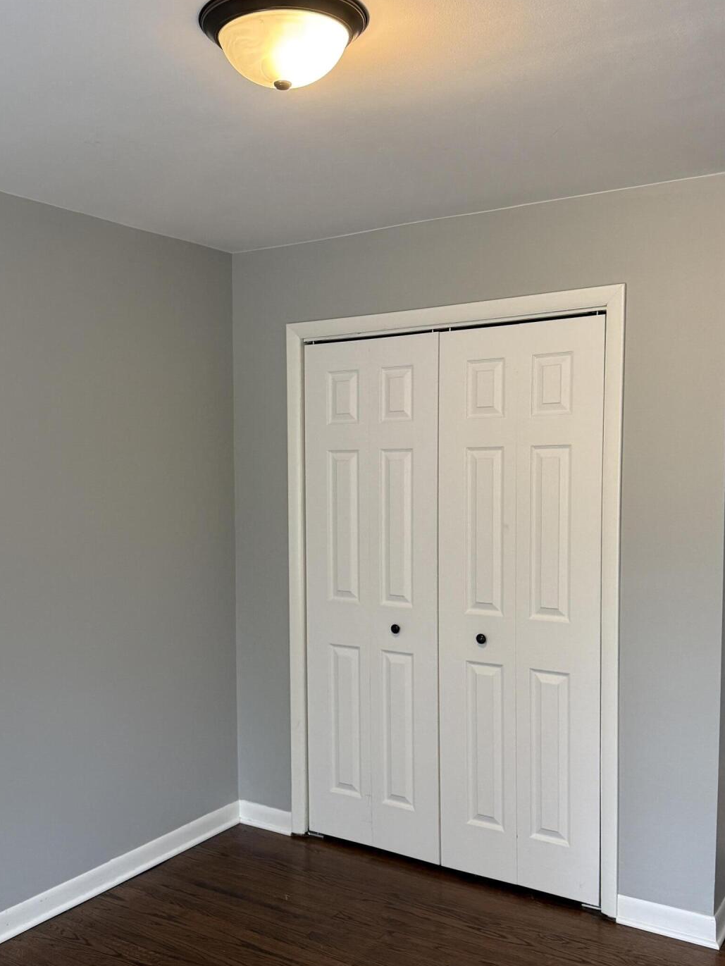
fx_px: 977
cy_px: 538
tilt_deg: -4.0
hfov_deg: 40.5
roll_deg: +0.7
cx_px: 285
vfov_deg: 52.5
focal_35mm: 35
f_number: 1.78
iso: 320
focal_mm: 6.76
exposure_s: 1/60
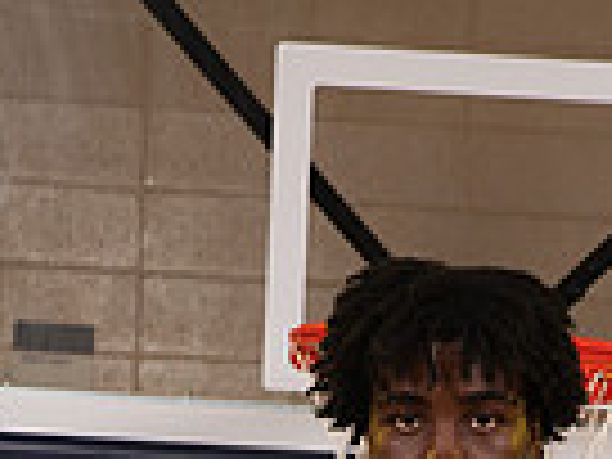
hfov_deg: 11.1
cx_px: 482
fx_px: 3147
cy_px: 1008
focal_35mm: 178
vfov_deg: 7.9
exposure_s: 1/320
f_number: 7.1
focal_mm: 56
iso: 320
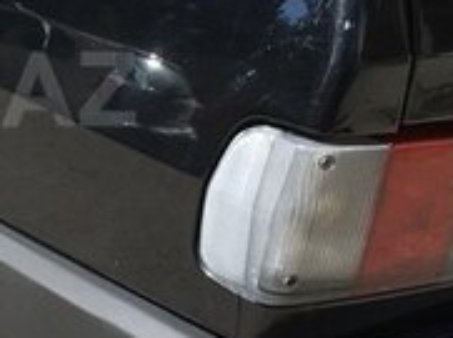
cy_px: 89
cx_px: -120
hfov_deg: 17.5
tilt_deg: -9.9
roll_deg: -2.9
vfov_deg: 13.9
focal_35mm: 106
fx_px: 1384
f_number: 2.2
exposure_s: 1/801
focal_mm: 4.15
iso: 25
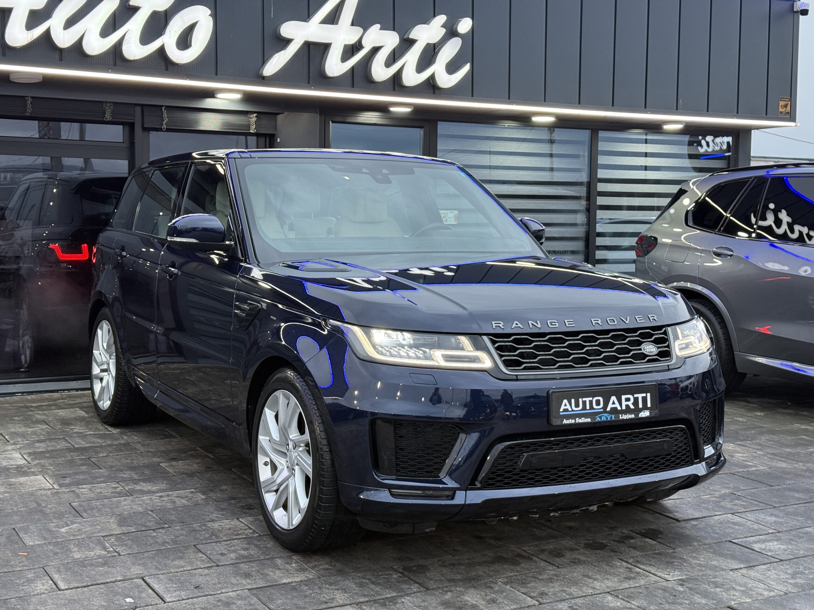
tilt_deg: -2.9
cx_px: 407
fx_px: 1129
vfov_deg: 30.3
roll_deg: -1.1
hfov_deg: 39.7
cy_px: 305
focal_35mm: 48
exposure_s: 1/50
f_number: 1.78
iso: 160
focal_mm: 6.76
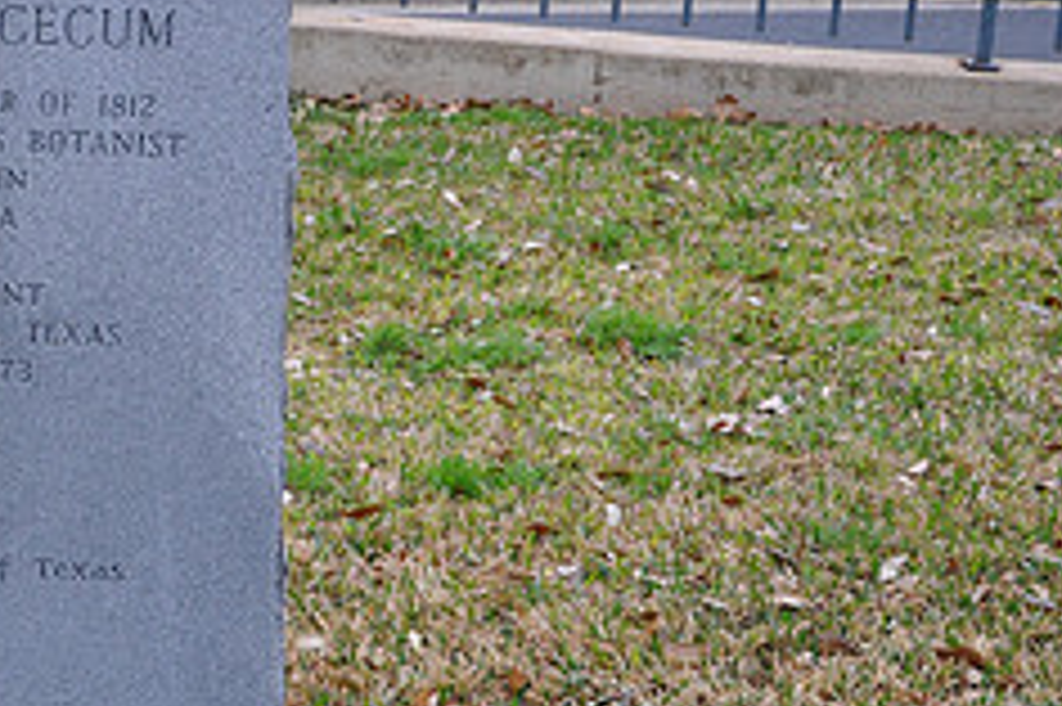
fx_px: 2719
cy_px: 241
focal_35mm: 92
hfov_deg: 21.1
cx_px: -94
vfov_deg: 14.8
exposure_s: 1/125
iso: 320
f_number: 5.6
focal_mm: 25
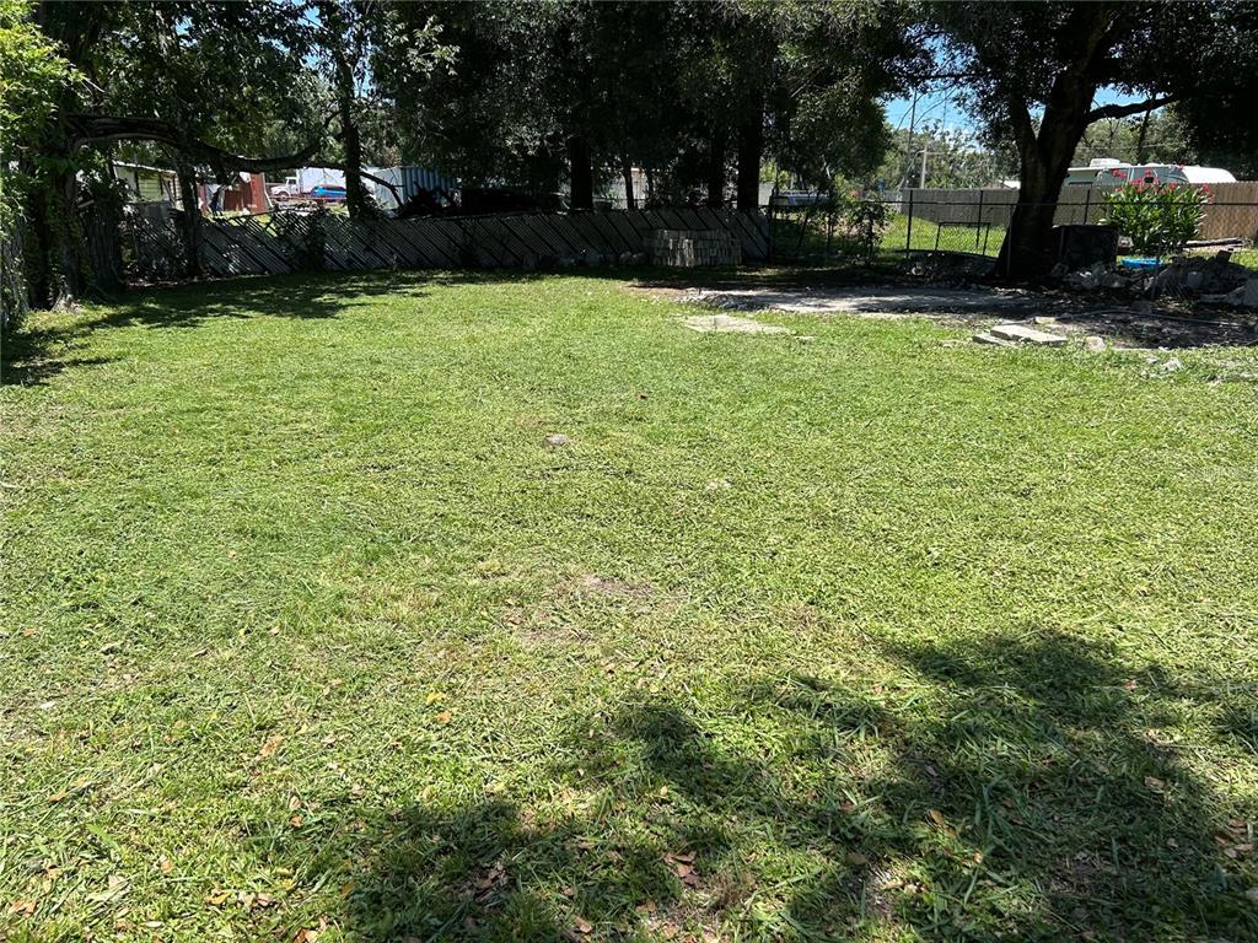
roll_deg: -2.4
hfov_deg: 67.3
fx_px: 945
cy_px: 472
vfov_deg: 53.1
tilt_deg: -15.3
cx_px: 629
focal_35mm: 26
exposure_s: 1/2353
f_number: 1.5
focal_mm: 5.7
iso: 50
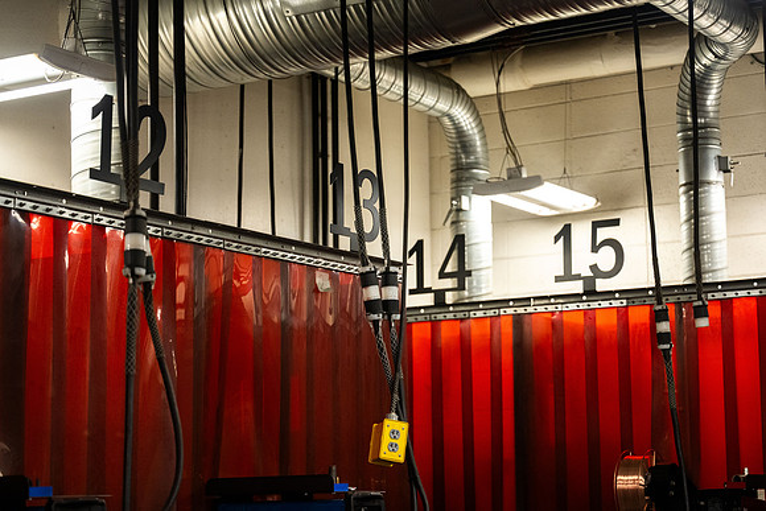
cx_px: 399
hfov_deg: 27.0
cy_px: 255
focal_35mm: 75
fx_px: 1598
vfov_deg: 18.2
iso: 1600
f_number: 2.8
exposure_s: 1/640
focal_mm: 71
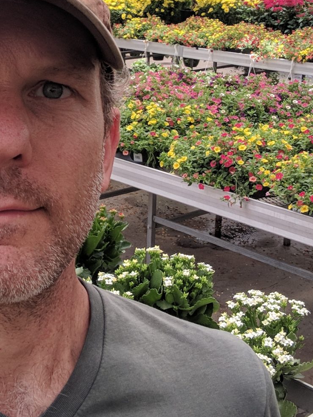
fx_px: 784
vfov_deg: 29.6
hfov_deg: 22.2
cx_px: 47
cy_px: 132
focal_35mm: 65
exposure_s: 1/366
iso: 54
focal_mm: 3.38
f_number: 2.4
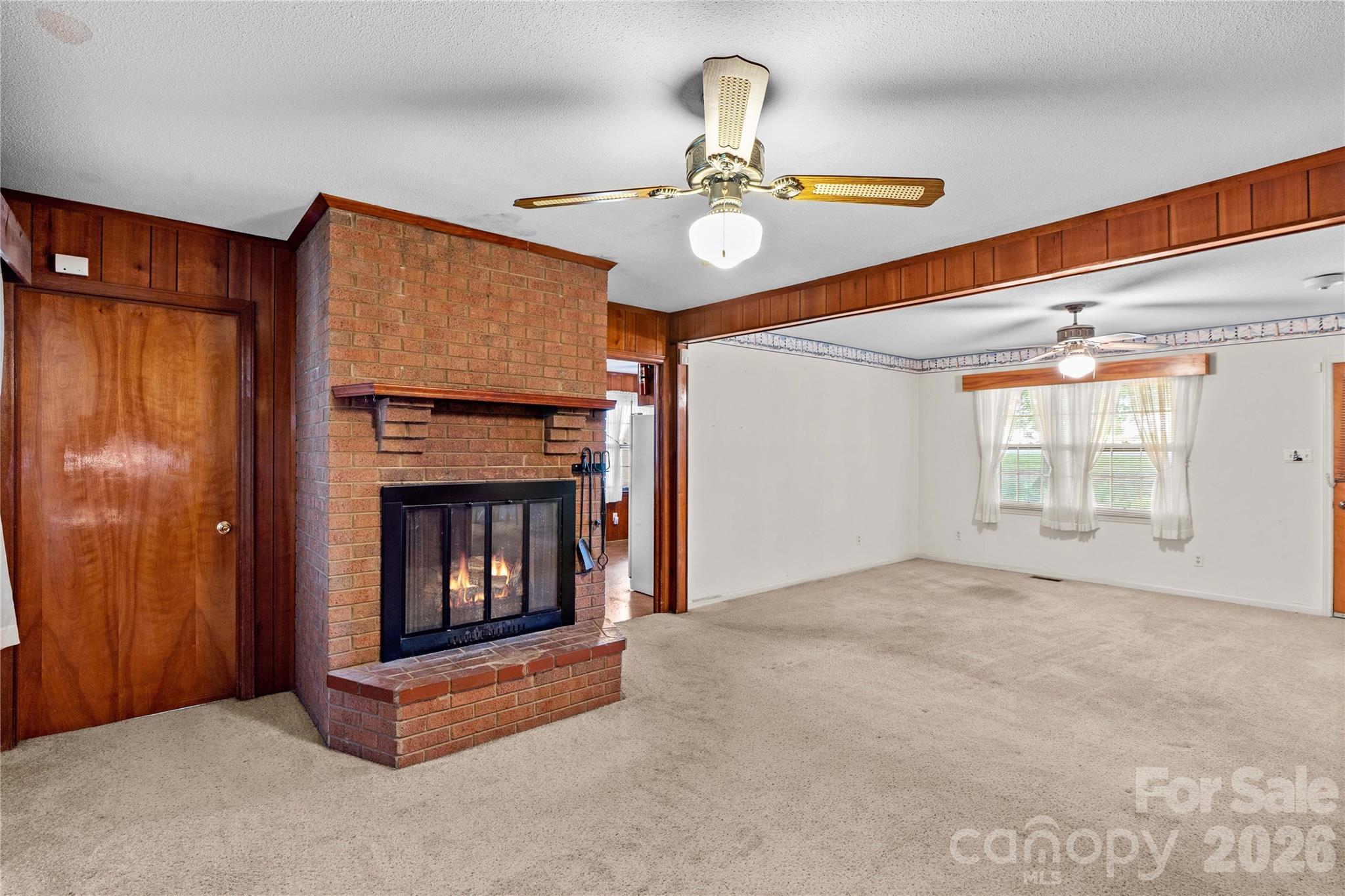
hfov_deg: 96.7
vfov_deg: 73.7
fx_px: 598
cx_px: 672
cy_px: 448
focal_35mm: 16
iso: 100
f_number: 8
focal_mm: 16
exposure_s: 1.6
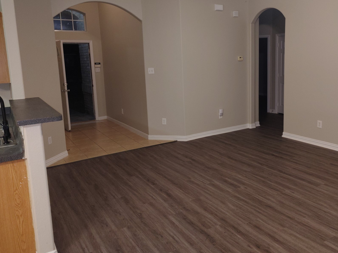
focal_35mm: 31
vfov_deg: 45.2
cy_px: 101
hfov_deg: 58.0
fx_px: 303
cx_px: 197
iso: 800
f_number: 1.8
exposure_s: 1/55.9
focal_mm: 5.56
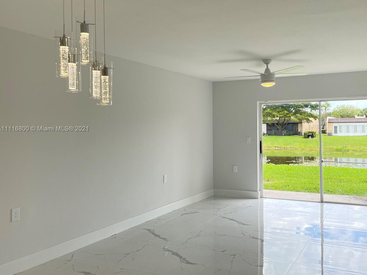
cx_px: 229
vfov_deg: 42.9
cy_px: 129
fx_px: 350
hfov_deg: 54.8
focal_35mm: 33
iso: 32
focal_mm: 4.2
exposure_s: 1/421
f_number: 1.6
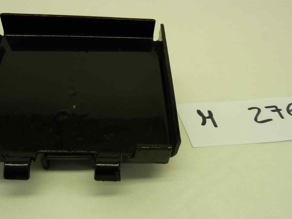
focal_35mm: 36
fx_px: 304
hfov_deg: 51.2
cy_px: 100
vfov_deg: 39.6
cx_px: 126
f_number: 3.3
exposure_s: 1/40
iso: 80
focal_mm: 4.1
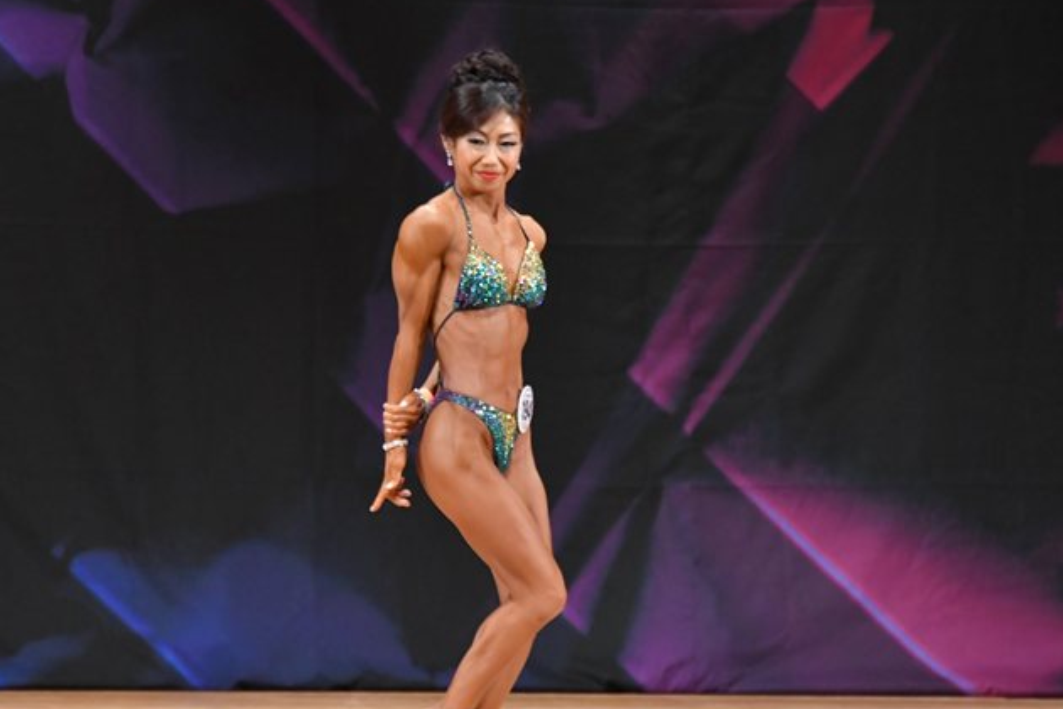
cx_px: 451
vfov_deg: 3.7
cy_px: 390
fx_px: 10895
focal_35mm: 369
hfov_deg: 5.6
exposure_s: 1/400
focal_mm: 200
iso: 3200
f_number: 5.6
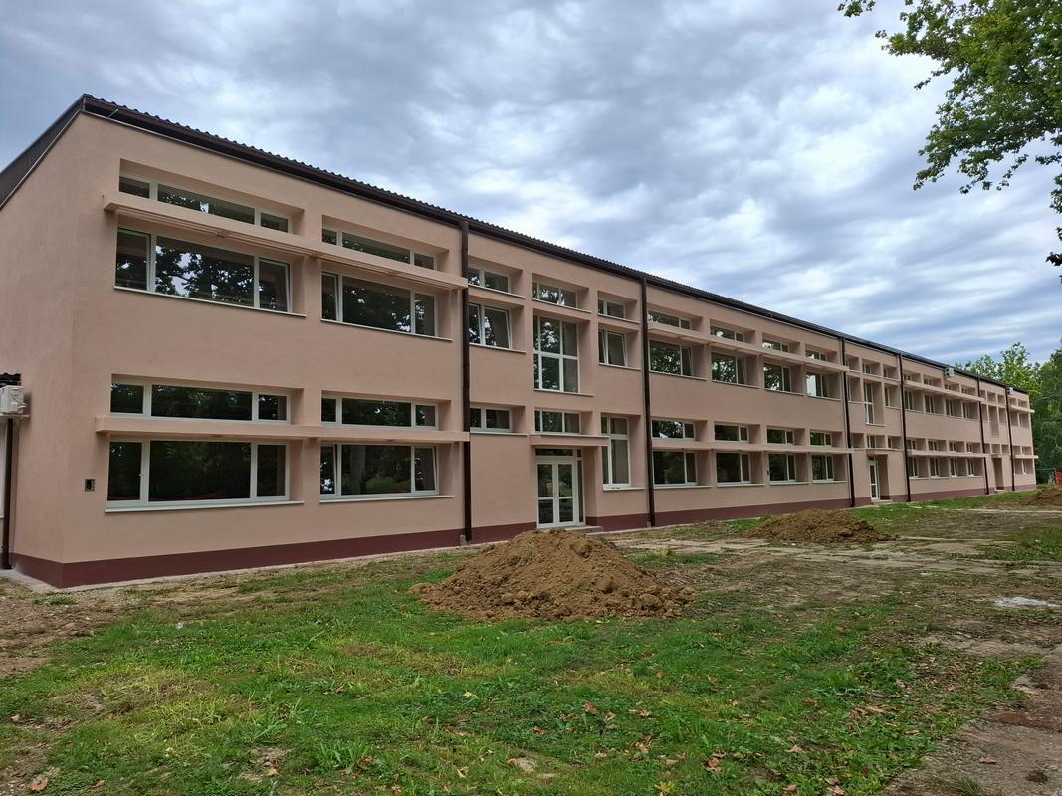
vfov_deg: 58.9
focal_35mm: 23
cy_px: 398
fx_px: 706
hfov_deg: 73.9
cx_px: 531
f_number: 1.8
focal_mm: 5.54
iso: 50
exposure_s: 1/1799
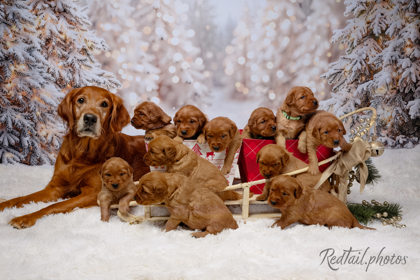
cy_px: 140
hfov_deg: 48.5
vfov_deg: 33.4
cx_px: 210
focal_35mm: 40
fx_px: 467
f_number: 11
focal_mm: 40
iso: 400
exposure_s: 1/200
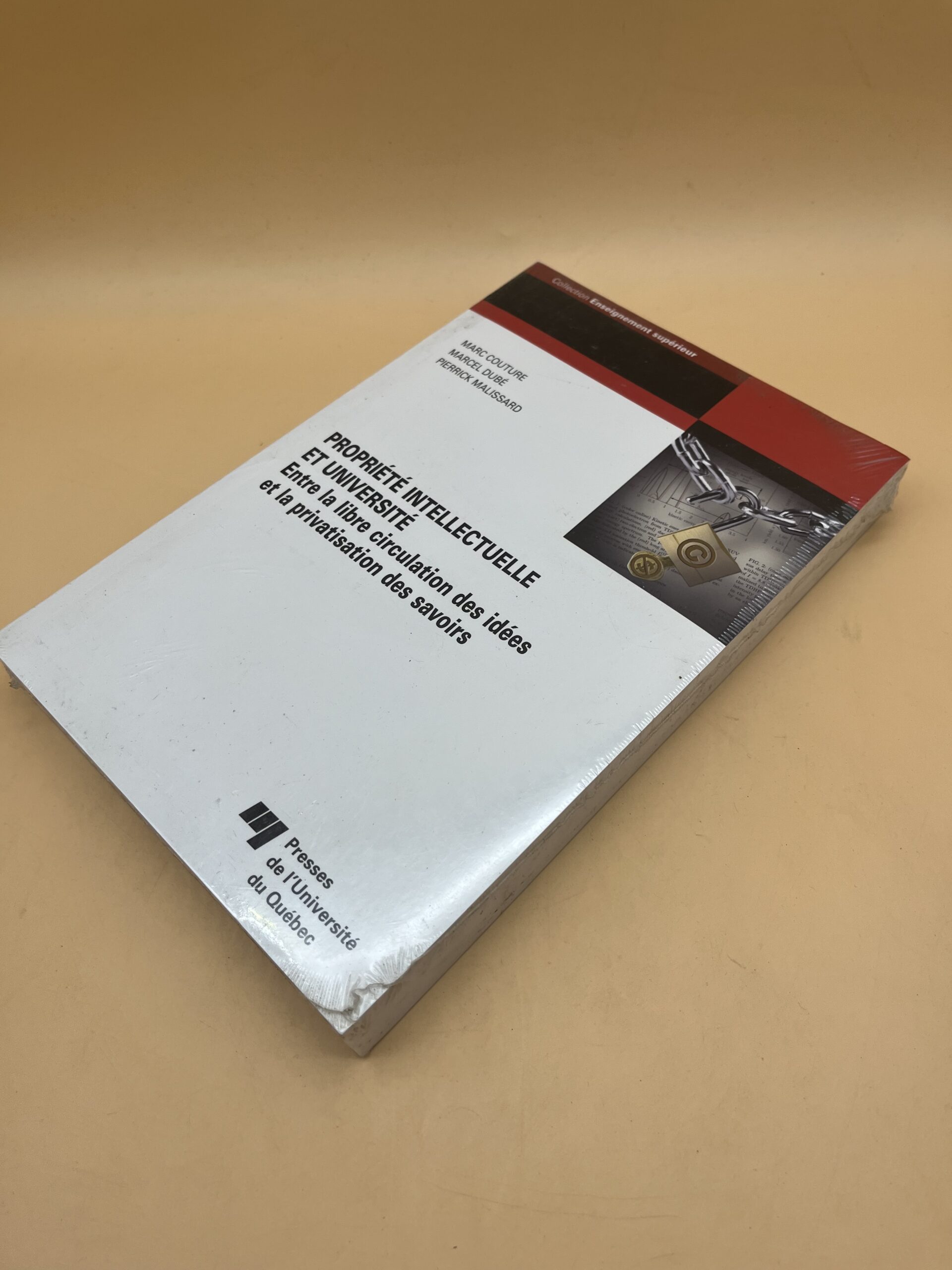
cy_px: 635
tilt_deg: -53.2
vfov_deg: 67.3
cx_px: 476
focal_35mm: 26
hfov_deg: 53.1
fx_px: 953
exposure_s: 1/661
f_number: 1.6
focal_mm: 5.1
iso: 50
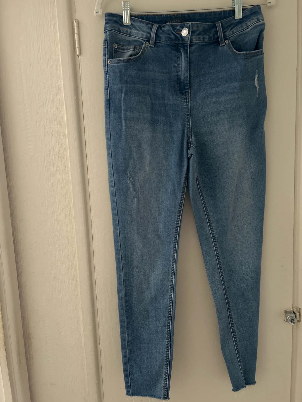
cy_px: 201
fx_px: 302
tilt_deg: -7.8
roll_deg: +2.5
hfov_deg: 53.1
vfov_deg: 67.3
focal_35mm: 26
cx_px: 151
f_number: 1.5
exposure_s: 1/35
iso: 640
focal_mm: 5.7
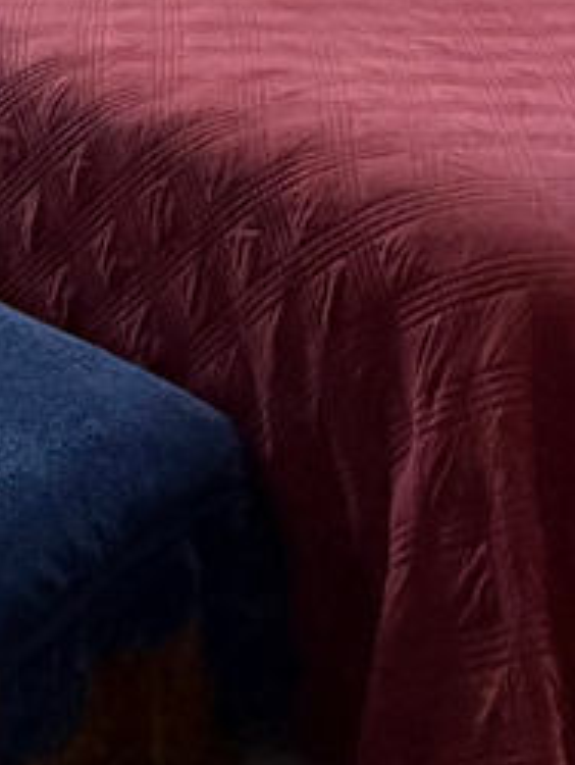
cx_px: 190
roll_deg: +0.8
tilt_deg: -1.0
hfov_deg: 17.2
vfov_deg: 18.5
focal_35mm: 86
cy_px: -557
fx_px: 1901
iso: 640
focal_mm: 2.22
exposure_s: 1/60
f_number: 2.2
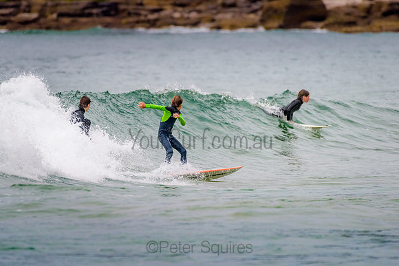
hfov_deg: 3.4
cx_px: 154
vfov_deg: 2.2
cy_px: 133
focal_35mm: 613
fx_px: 6795
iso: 640
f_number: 5.6
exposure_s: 1/800
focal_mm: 500
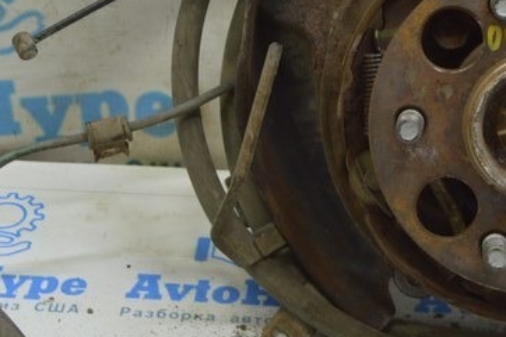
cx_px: 301
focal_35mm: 114
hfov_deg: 17.9
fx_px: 1607
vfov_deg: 11.9
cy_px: 58
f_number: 5.6
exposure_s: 1/25
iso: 400
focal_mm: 27
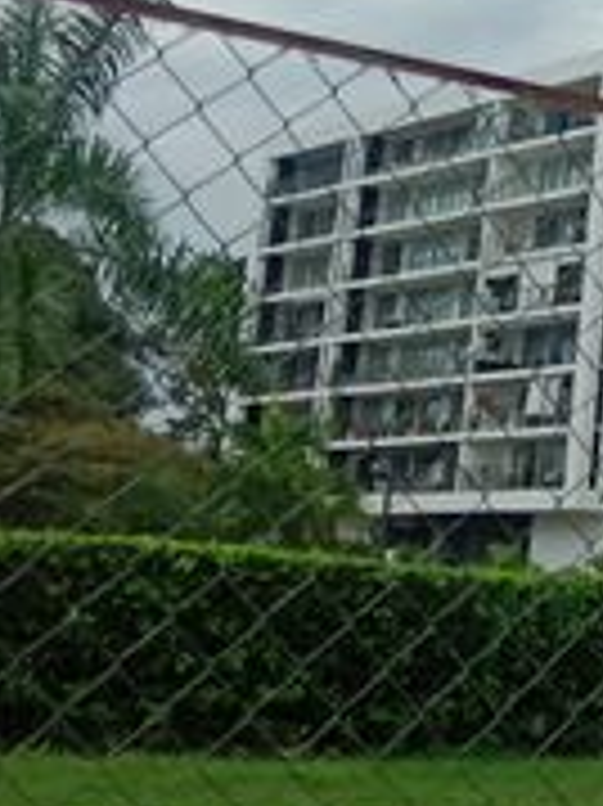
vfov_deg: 20.6
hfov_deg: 14.8
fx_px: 2163
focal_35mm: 93
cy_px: 65
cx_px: 904
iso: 103
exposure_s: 1/1239
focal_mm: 3.4
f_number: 2.2
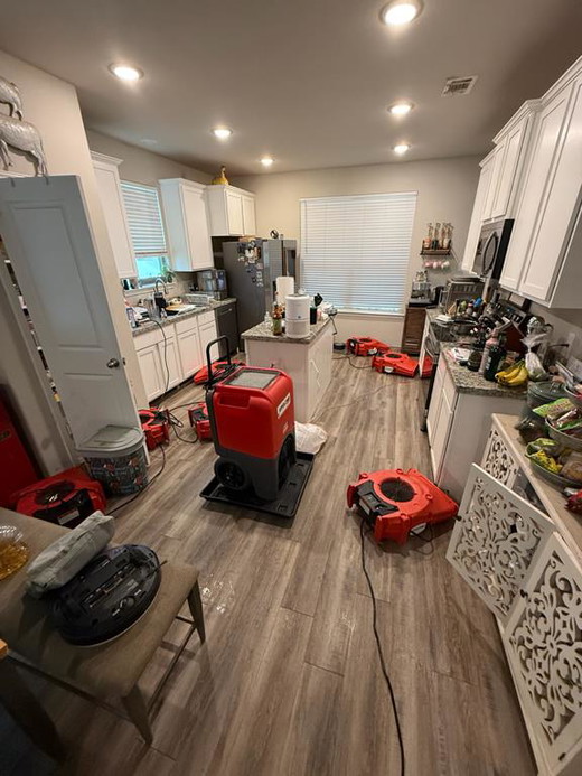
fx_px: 314
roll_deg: +1.6
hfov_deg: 85.7
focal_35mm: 14
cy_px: 388
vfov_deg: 102.1
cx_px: 291
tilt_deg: -24.0
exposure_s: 1/60
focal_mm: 2.22
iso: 400
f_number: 2.2
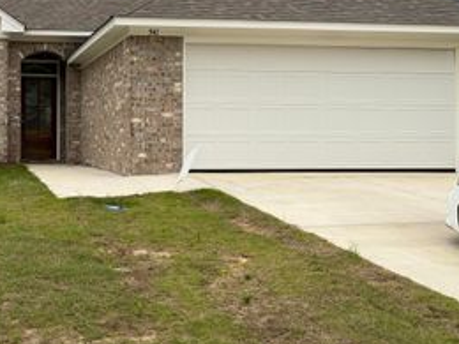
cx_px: 67
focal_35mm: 50
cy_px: 133
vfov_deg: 29.0
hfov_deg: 36.4
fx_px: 663
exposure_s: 1/1016
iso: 50
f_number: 1.6
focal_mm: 5.96
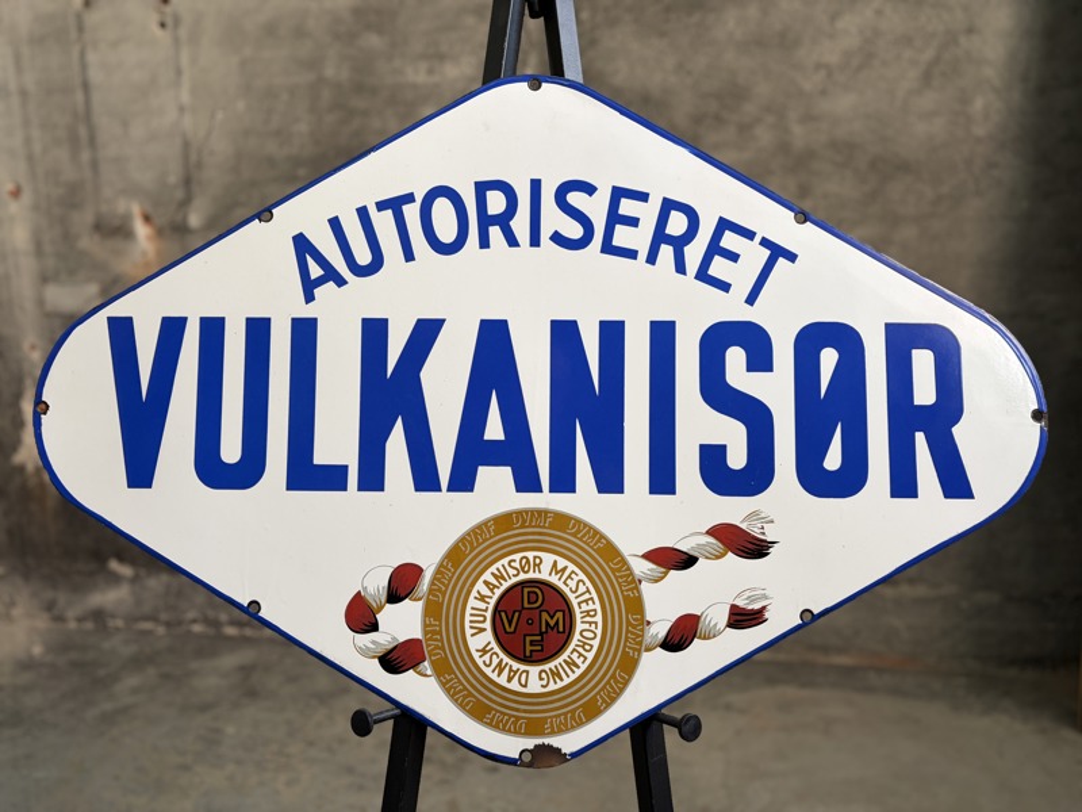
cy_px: 406
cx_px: 541
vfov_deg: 53.1
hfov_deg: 67.3
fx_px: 813
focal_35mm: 26
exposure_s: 1/108
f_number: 1.6
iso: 125
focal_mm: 5.96
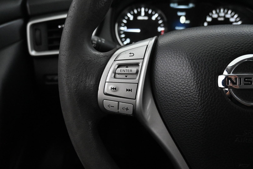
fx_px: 169
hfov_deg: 73.7
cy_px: 84
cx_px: 126
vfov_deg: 53.1
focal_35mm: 24
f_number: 4
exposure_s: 1/60
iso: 6400
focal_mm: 16
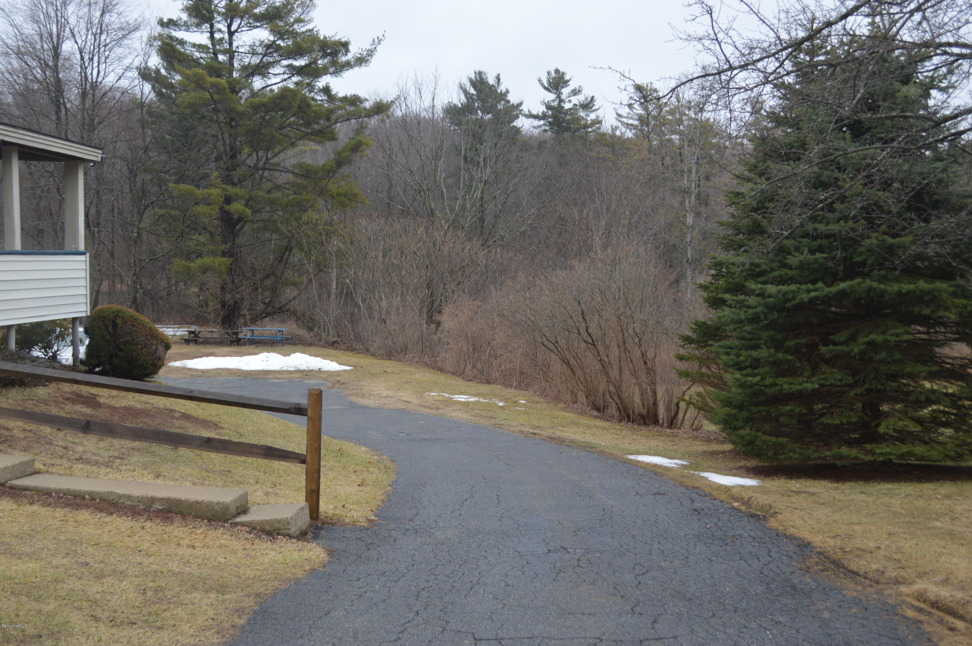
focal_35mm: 42
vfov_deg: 31.8
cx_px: 486
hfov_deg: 46.4
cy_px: 323
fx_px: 1133
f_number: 5.6
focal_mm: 28
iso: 180
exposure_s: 1/125
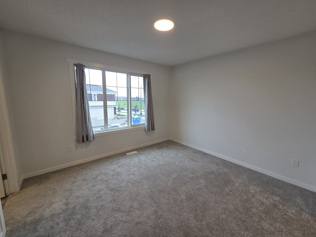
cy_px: 118
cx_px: 158
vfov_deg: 89.9
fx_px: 119
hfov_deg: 106.2
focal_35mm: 13
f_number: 2.2
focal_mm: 2.2
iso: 80
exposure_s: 1/120
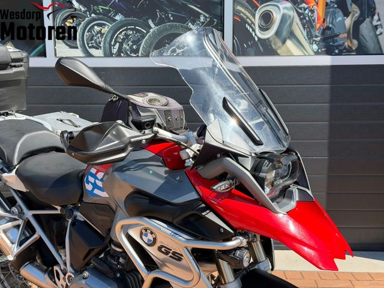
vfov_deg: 30.3
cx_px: 192
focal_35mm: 48
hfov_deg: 39.7
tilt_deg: -11.7
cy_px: 144
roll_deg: -0.4
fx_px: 532
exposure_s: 1/2762
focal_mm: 6.76
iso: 100
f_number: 1.78
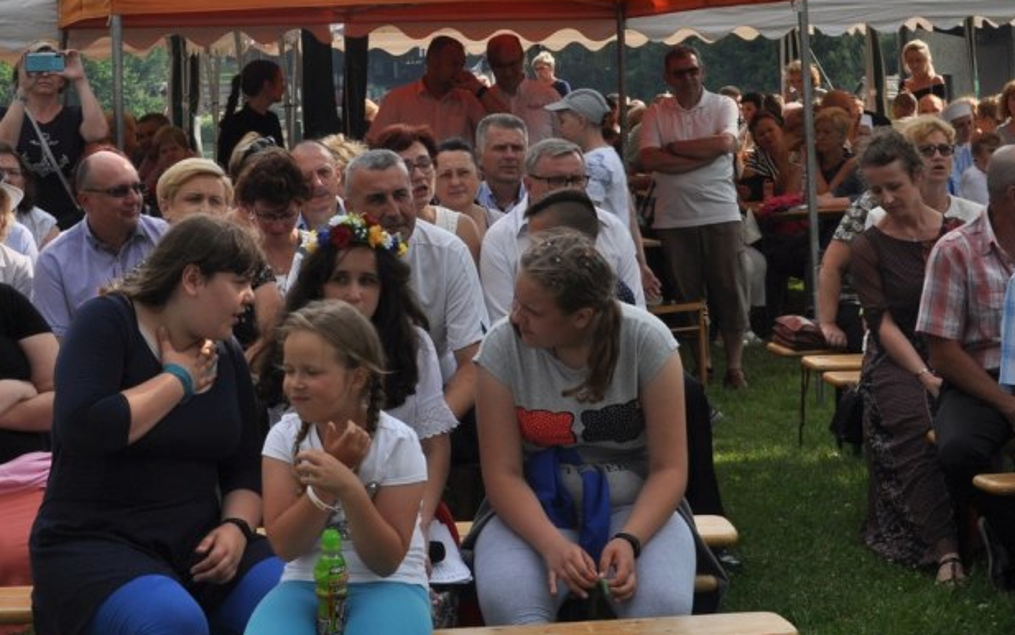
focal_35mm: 101
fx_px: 2795
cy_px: 234
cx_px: 486
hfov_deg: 20.6
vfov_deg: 13.0
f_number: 11
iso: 200
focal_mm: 34
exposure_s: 1/200
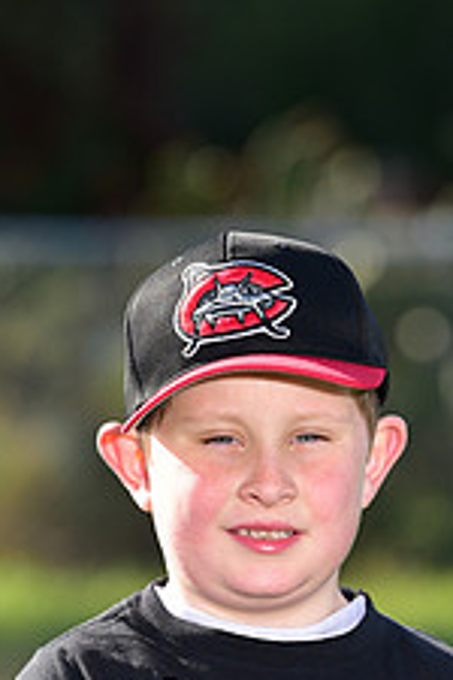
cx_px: 276
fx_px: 9003
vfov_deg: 4.3
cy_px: 750
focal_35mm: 477
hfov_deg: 2.9
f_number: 5
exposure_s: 1/250
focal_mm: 185
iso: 80
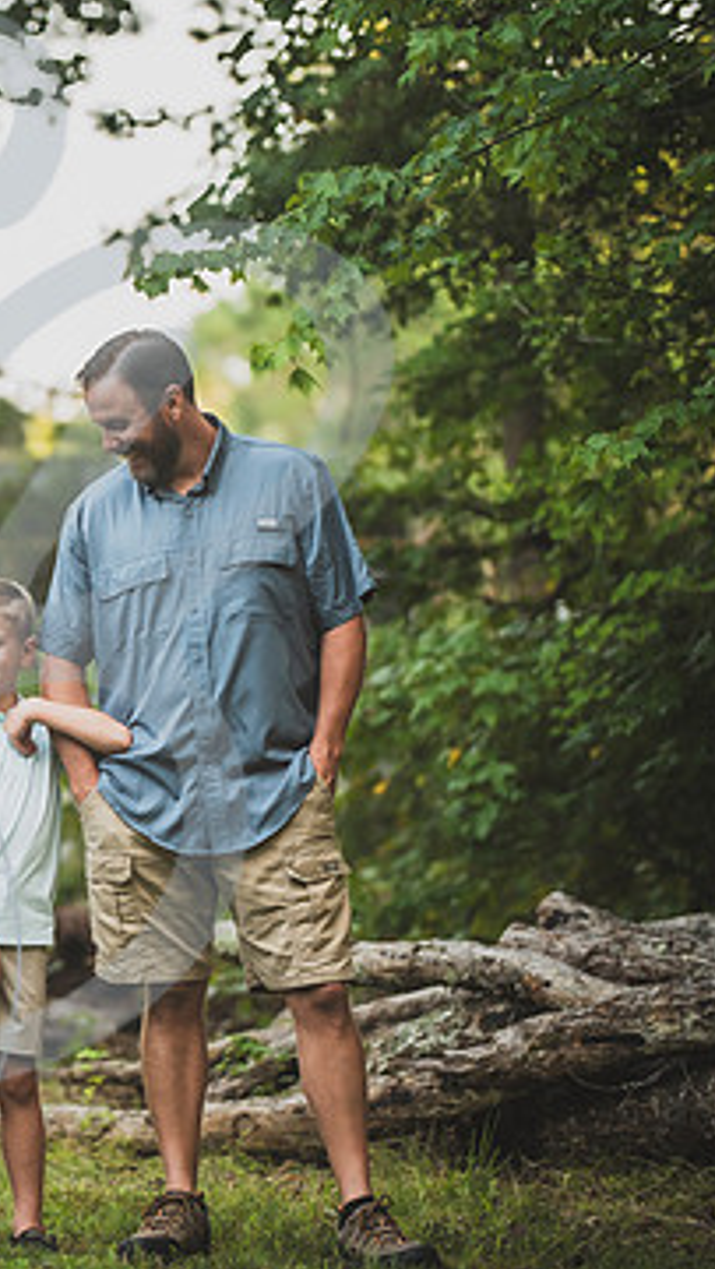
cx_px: -166
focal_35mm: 211
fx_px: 7098
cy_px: 657
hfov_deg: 5.7
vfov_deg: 10.2
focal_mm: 125
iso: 500
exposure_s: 1/250
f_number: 2.8
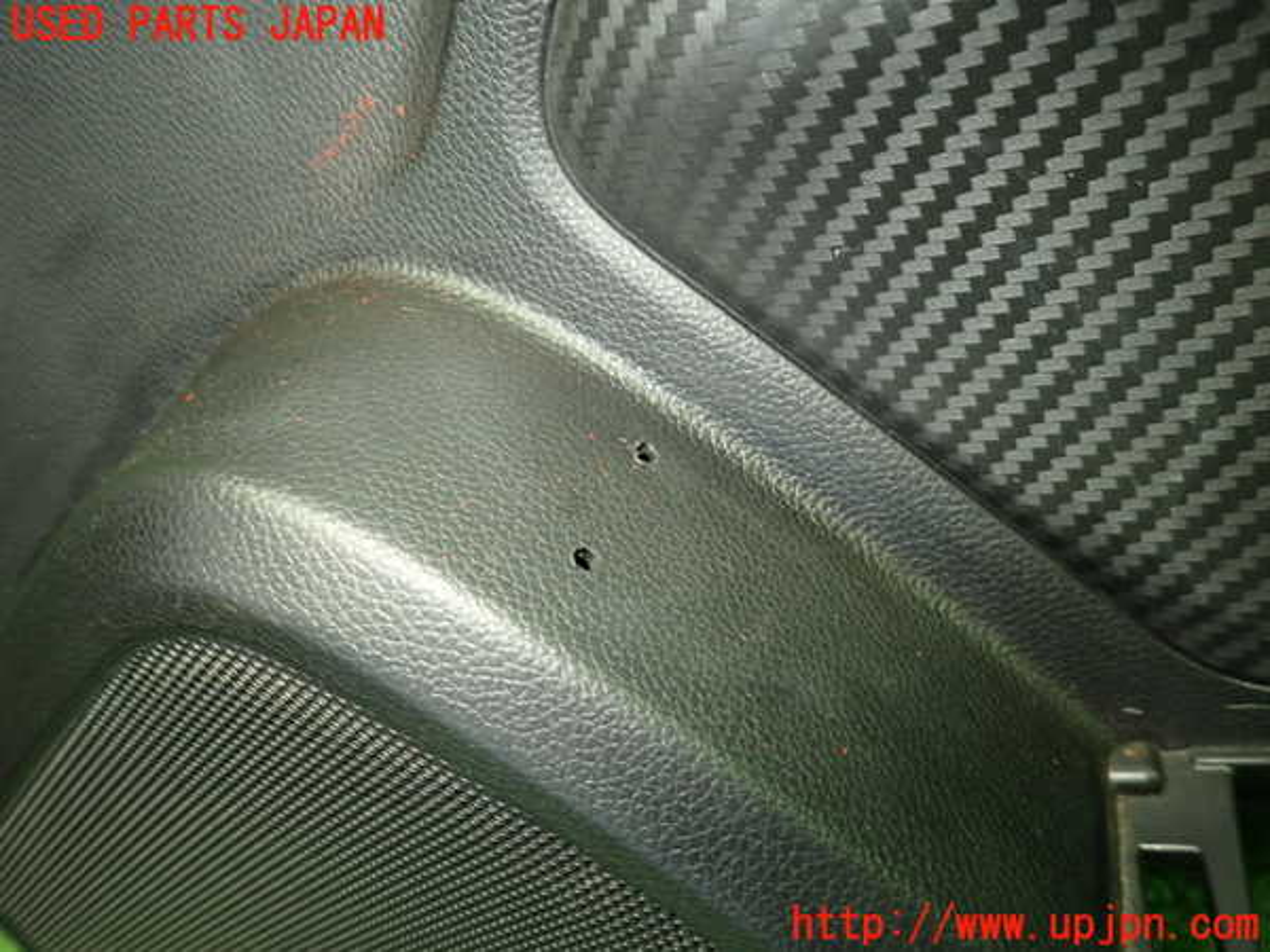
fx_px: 917
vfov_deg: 54.9
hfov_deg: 69.4
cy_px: 476
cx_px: 635
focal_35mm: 25
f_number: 2
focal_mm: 4.5
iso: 320
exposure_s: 1/30
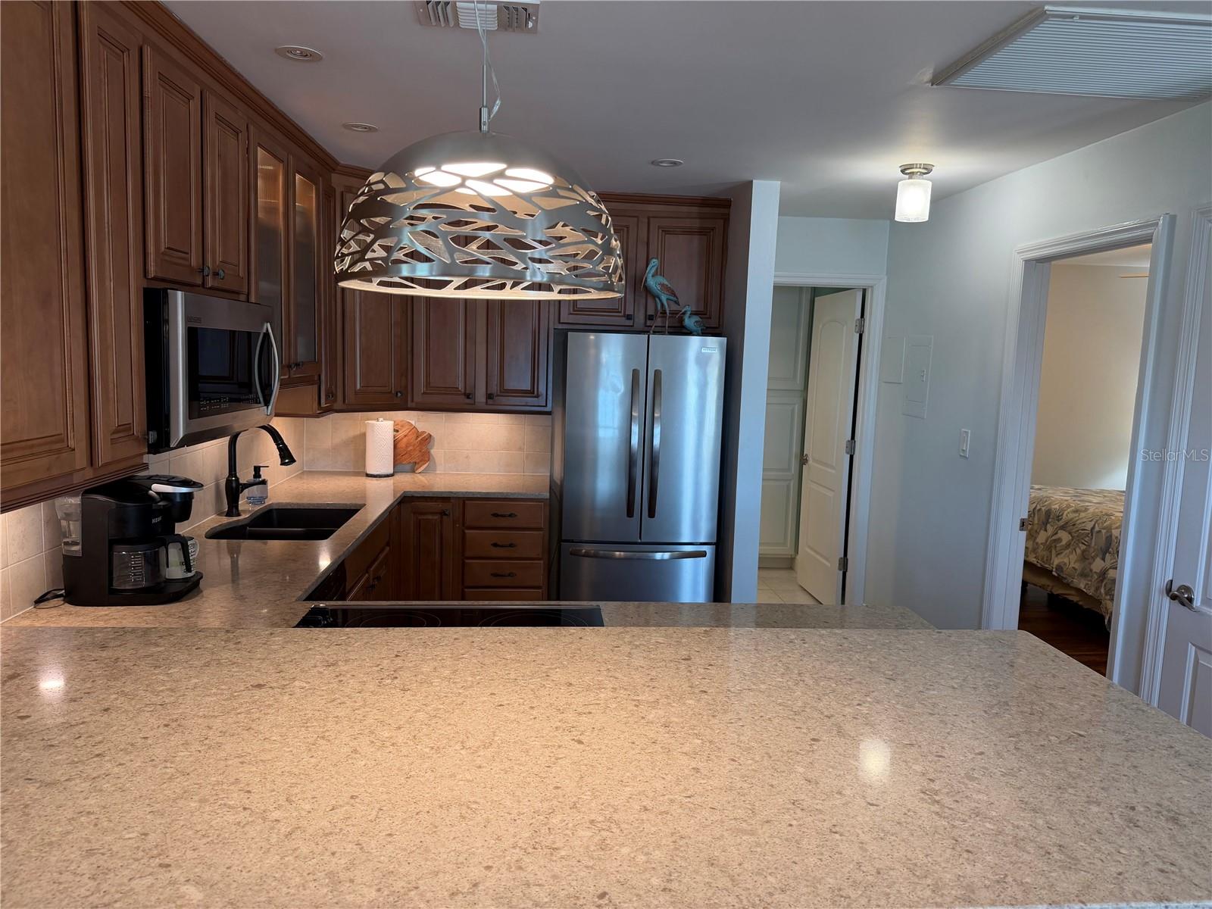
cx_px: 606
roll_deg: -1.2
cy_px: 454
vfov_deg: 56.8
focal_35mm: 24
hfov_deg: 71.6
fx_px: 840
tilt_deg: -6.4
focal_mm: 6.76
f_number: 1.78
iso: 125
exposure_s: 1/120
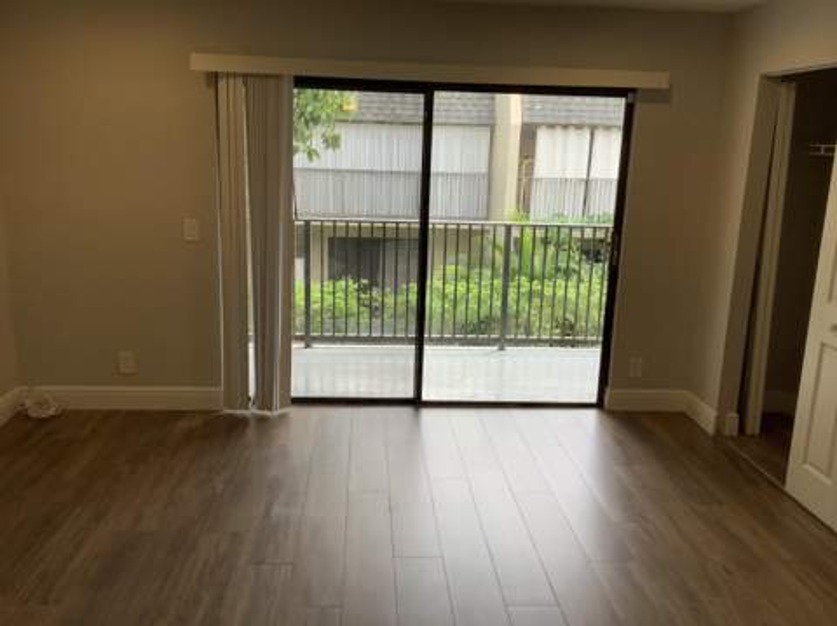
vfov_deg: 45.4
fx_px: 749
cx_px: 418
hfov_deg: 58.4
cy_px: 313
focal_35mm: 31
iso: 32
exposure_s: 1/100
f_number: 2.4
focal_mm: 3.3
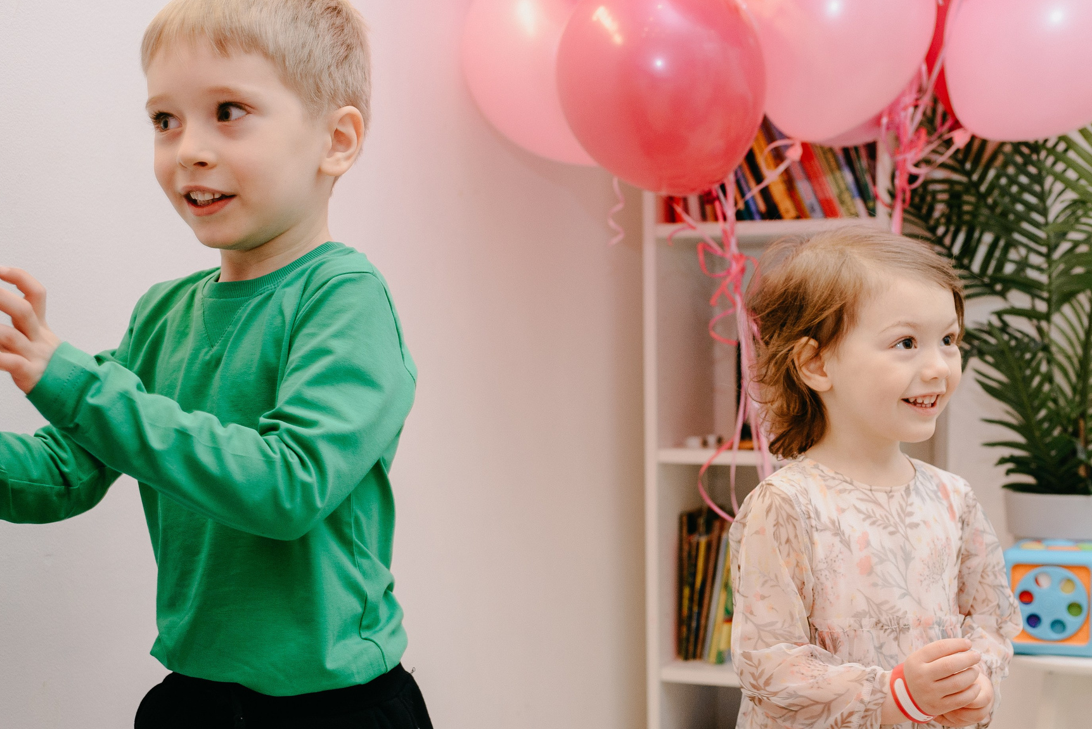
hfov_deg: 37.9
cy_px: 504
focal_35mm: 52
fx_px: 1578
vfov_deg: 25.8
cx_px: 698
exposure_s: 1/160
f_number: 3.2
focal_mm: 35
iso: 400
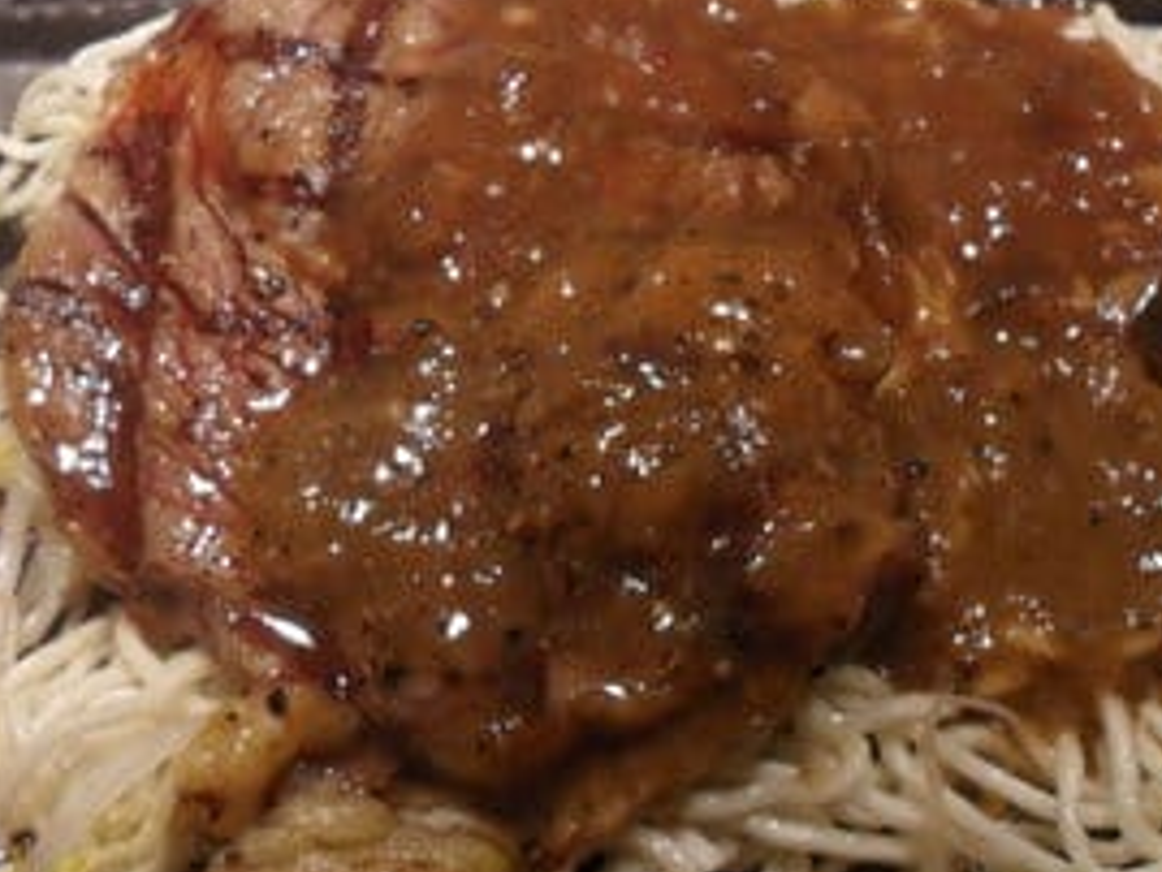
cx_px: 510
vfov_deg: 22.6
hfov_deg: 29.8
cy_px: 369
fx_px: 2183
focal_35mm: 65
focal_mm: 6.2
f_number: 2.8
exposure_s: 1/30
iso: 200
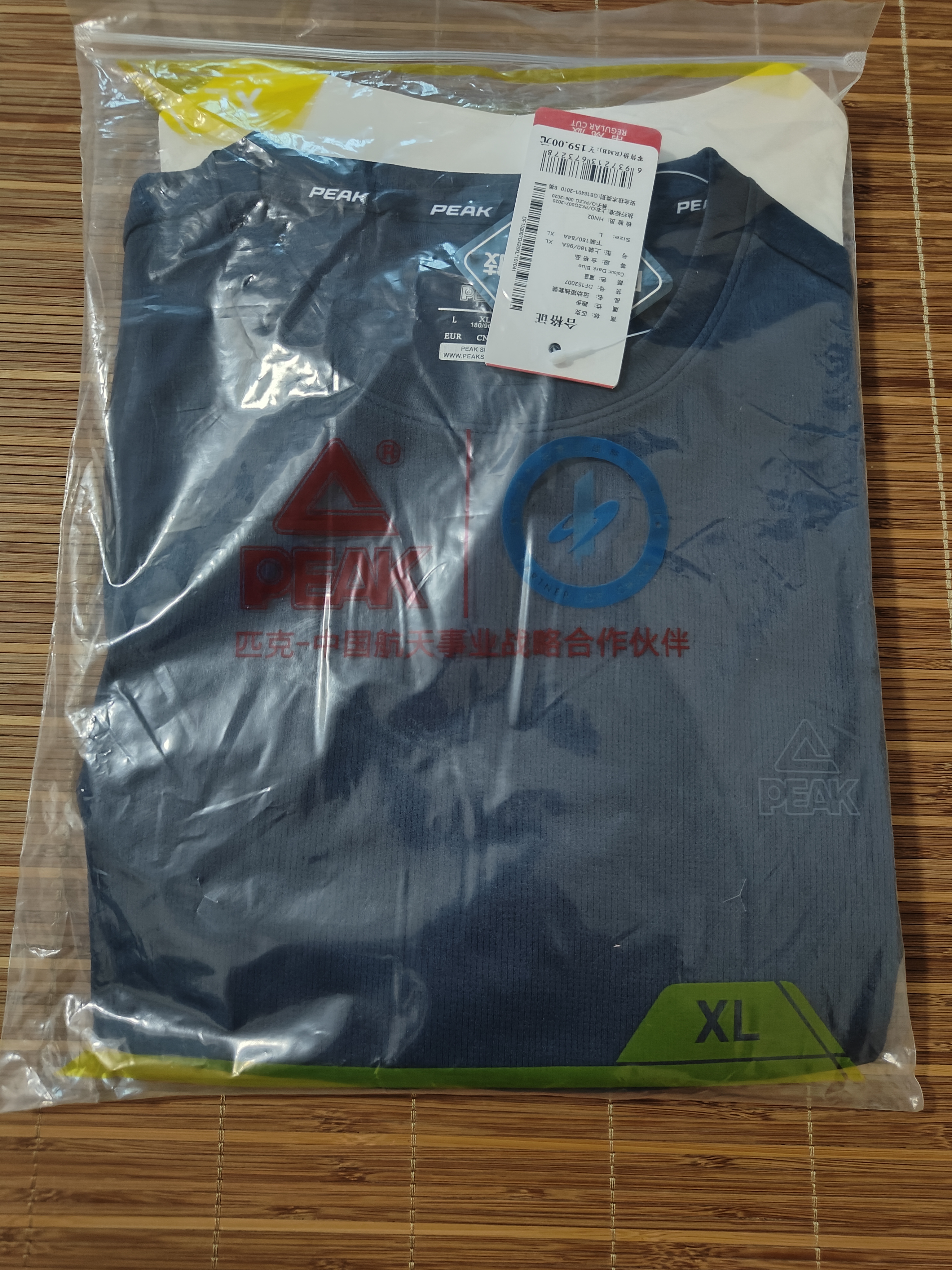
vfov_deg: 71.6
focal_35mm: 24
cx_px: 476
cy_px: 635
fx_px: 880
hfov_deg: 56.8
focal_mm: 5.59
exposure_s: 1/33
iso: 1000
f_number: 1.8
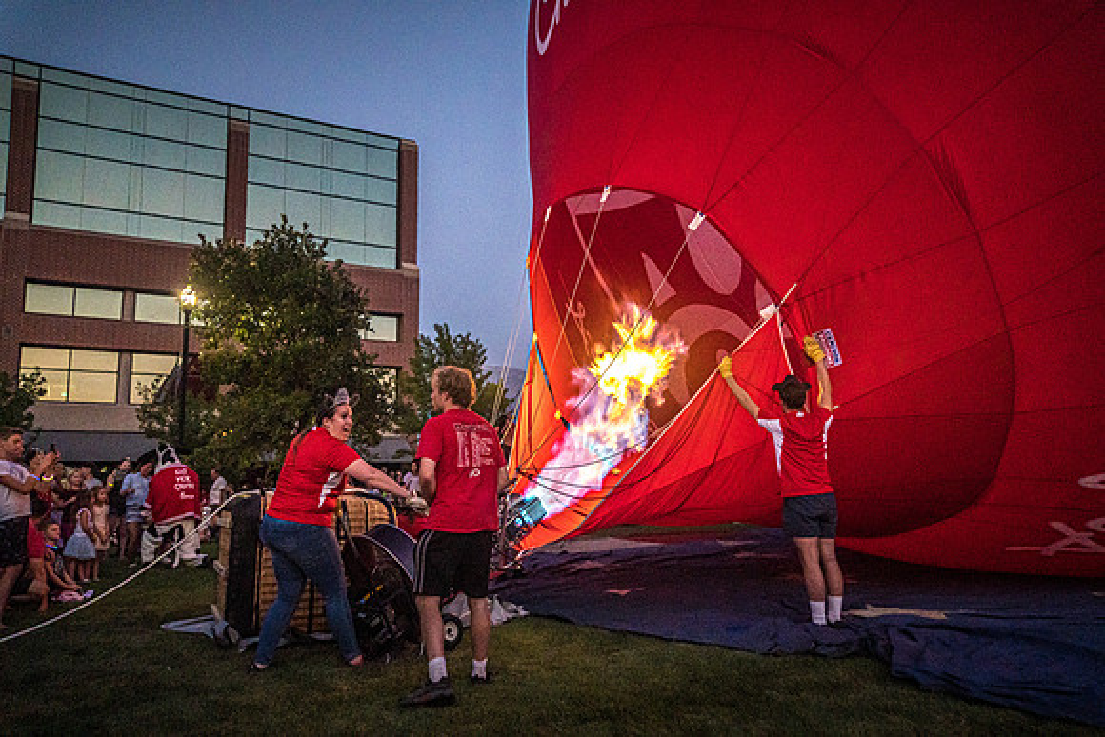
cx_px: 552
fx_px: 829
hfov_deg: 67.4
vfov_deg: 48.0
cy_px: 368
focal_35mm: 27
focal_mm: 18
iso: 3200
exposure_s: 1/125
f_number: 3.5
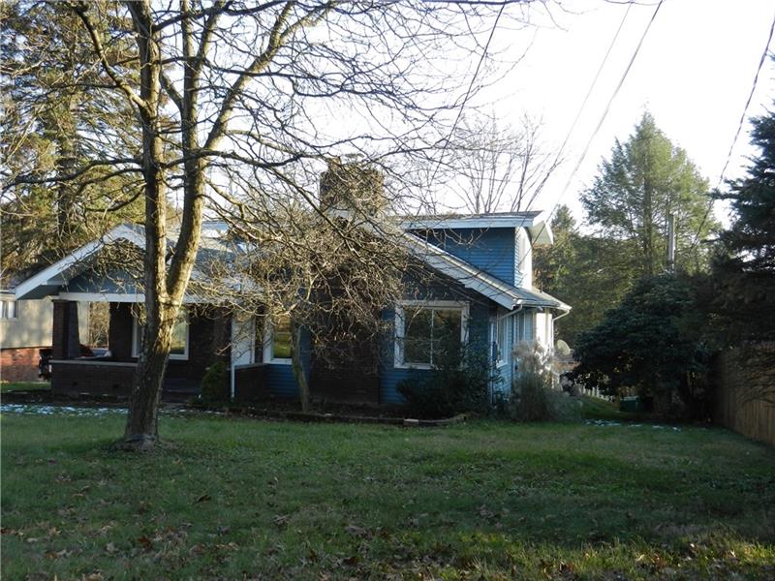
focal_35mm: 33
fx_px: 739
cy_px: 290
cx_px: 388
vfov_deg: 42.9
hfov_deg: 55.4
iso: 160
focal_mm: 5.9
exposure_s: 1/200
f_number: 3.8
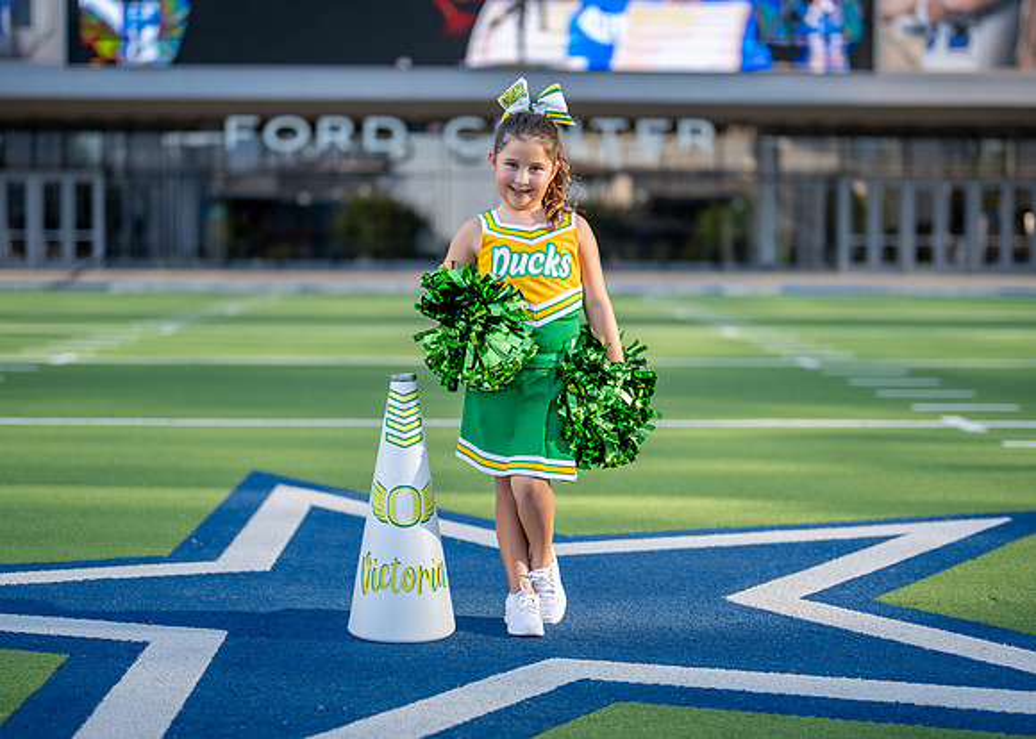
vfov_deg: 22.8
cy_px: 358
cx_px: 528
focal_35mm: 62
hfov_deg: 31.5
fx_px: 1837
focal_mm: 50
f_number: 1.2
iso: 100
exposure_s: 1/2500
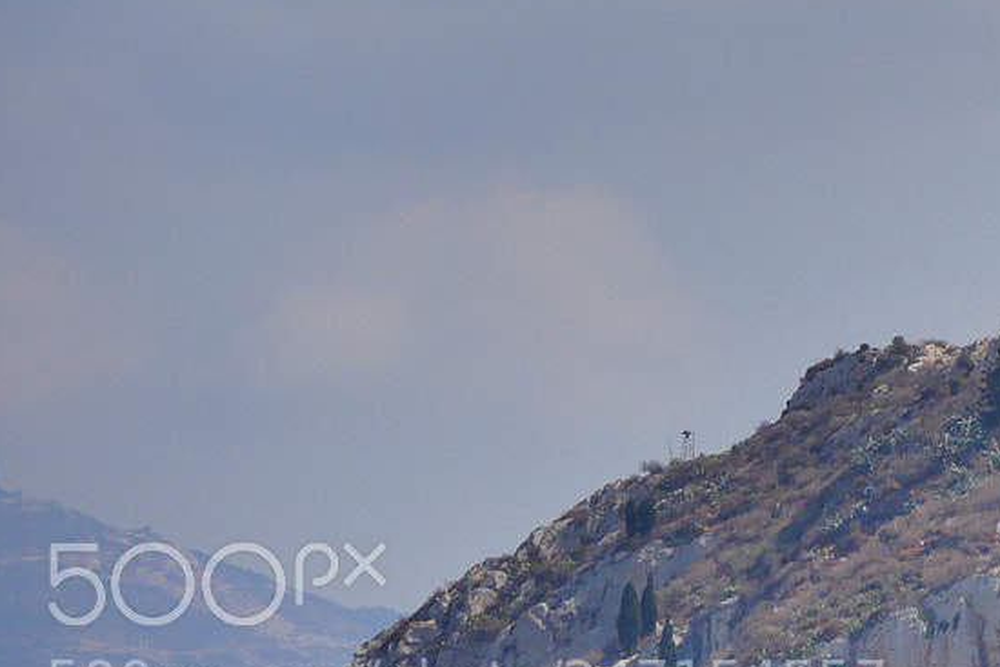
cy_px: -267
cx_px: 1389
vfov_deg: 1.6
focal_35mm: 847
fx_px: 23533
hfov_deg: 2.4
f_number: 8
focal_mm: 140
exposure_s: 1/1300
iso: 800
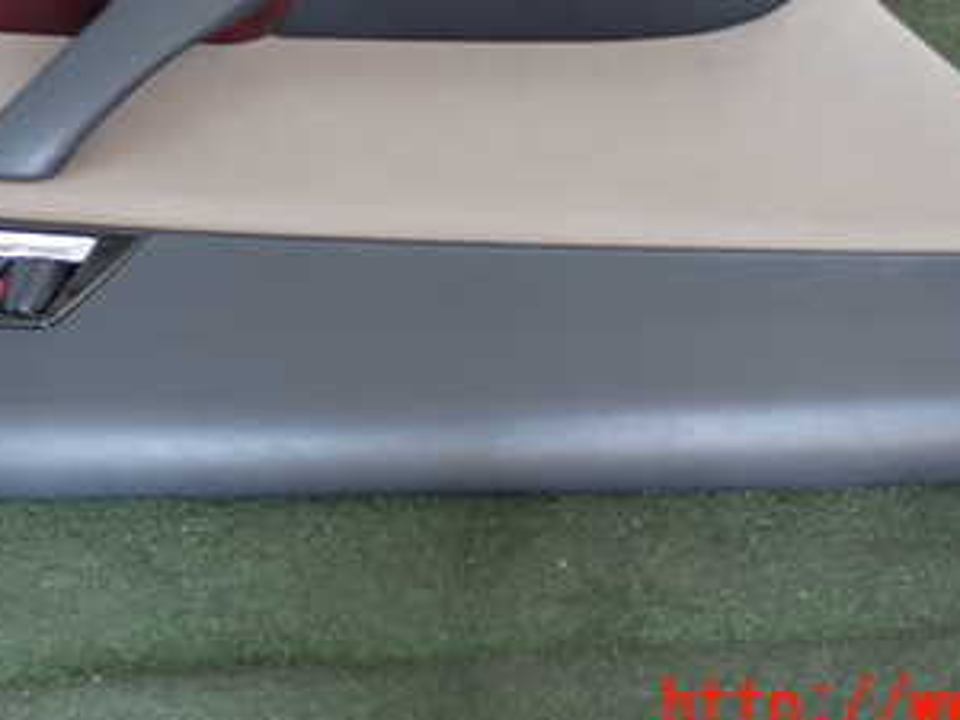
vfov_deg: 18.9
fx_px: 2108
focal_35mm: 76
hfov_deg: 25.6
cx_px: 426
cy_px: 29
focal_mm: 6.83
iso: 200
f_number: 2.7
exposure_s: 1/40
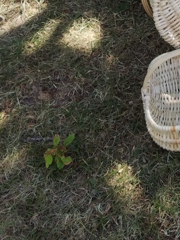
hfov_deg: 14.0
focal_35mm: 95
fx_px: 659
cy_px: -26
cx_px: 310
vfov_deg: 19.7
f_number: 1.8
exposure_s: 1/375
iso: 100
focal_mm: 4.75
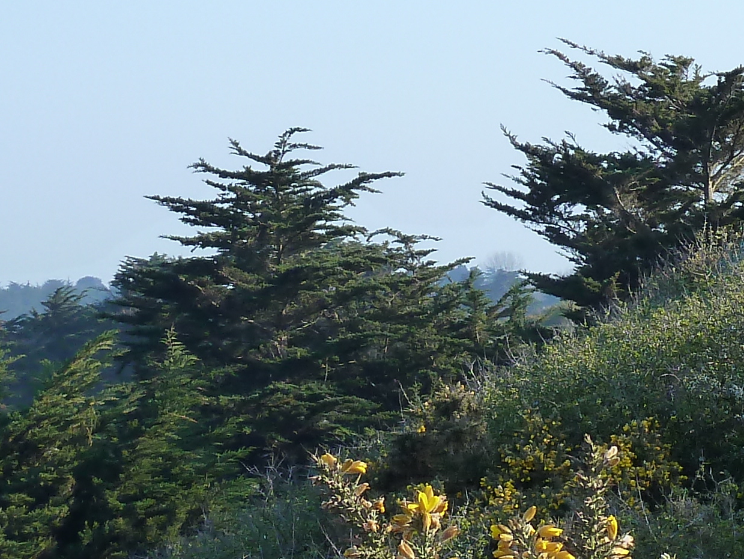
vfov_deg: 10.4
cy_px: 328
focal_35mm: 142
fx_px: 3053
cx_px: 457
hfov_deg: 13.9
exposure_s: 1/320
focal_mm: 7.3
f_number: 4
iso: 125
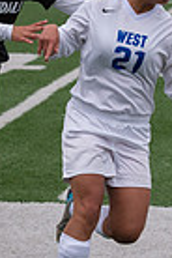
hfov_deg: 4.9
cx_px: 20
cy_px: 110
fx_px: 2007
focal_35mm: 280
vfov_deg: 7.4
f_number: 6.3
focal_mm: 86
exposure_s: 1/800
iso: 1000
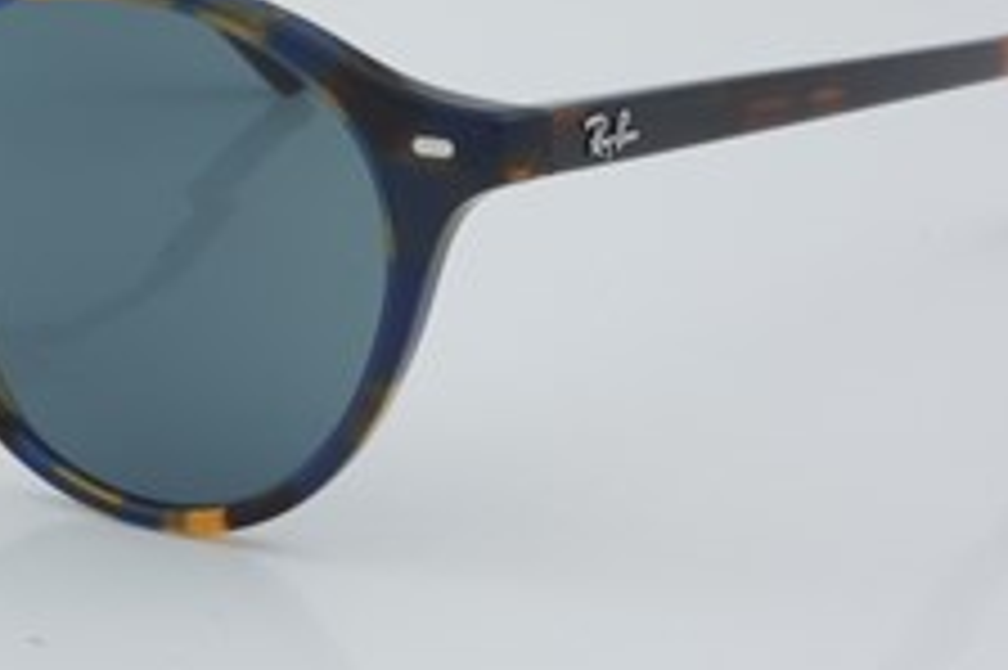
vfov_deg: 10.2
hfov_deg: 15.2
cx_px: 230
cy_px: 202
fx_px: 3749
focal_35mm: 134
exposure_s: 1/4
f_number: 29
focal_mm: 50
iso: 100
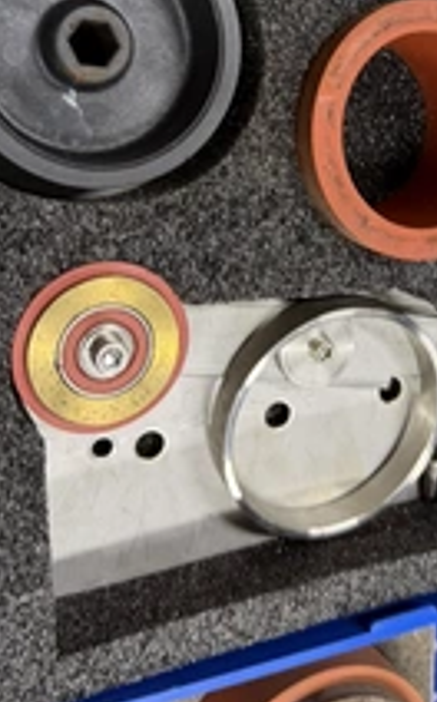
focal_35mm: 48
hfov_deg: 26.5
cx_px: 324
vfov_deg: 40.8
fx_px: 917
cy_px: 182
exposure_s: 1/60
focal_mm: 6.76
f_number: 1.78
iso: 400
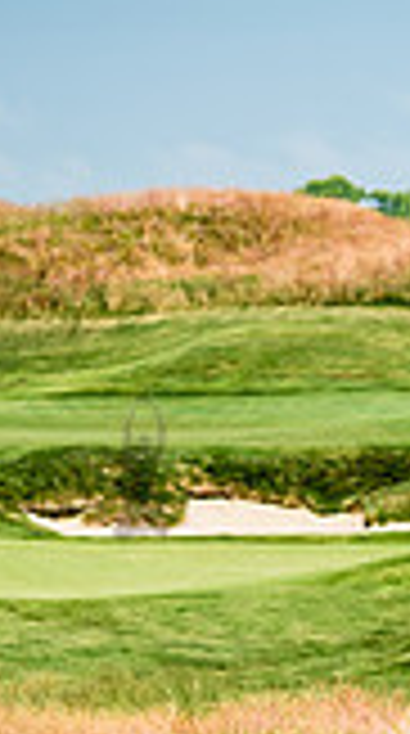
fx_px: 9078
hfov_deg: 2.6
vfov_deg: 4.6
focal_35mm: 467
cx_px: 721
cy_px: 678
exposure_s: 1/1000
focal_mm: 125
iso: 125
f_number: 3.5
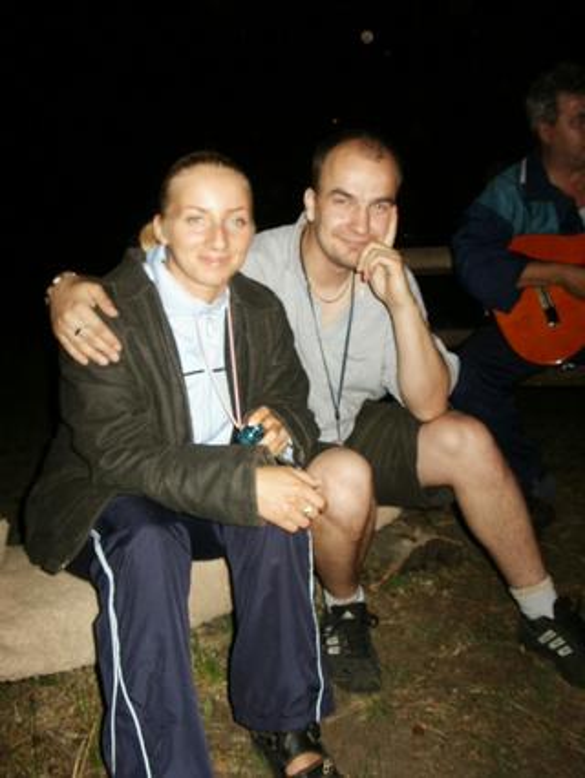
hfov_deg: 40.7
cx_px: 292
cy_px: 389
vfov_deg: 52.6
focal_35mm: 35
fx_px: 788
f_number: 3
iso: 200
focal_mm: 7.18
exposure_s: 1/45
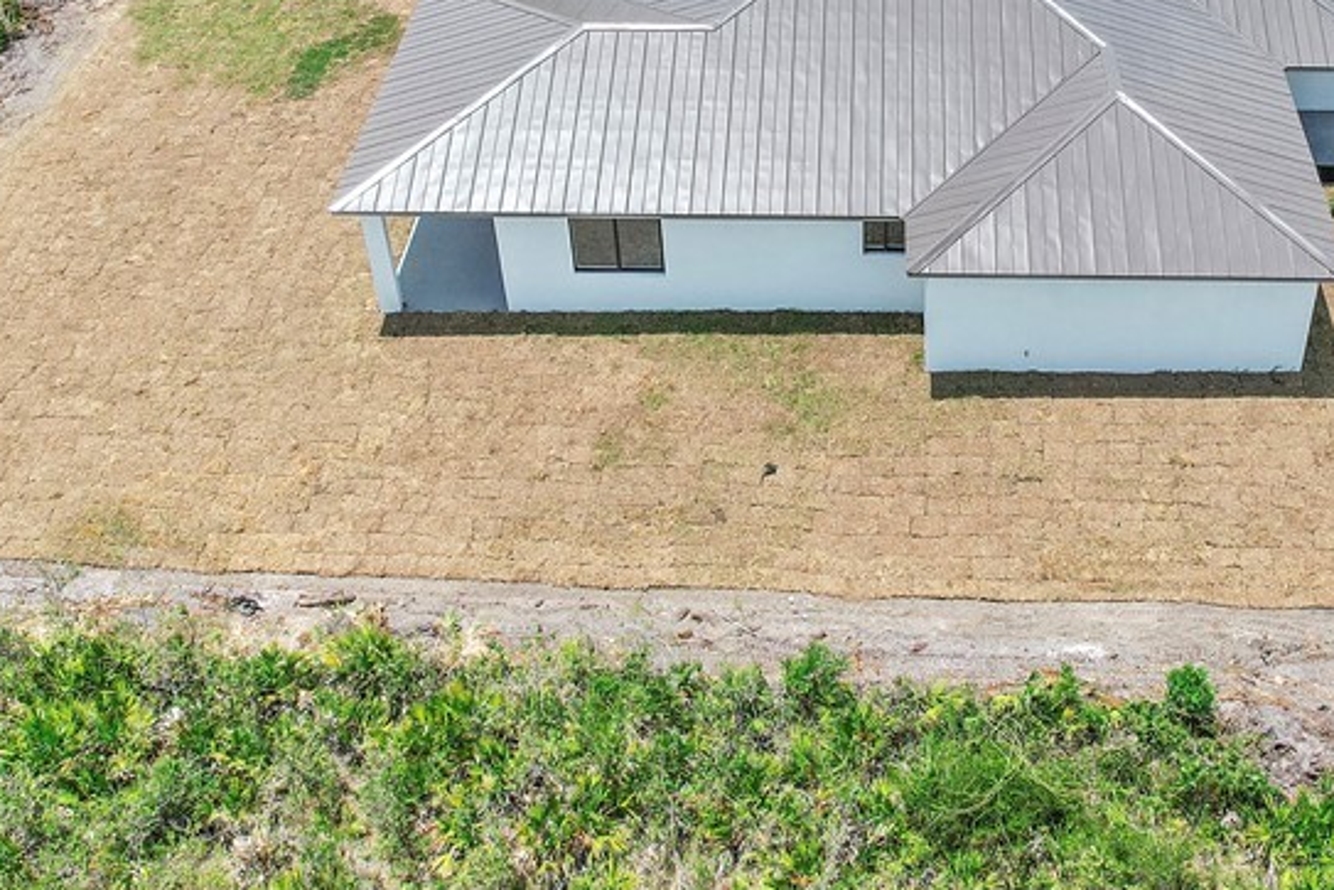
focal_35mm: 44
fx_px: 1630
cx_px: 867
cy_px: 96
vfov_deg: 29.3
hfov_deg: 44.0
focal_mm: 8.38
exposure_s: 1/1500
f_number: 2.8
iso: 100
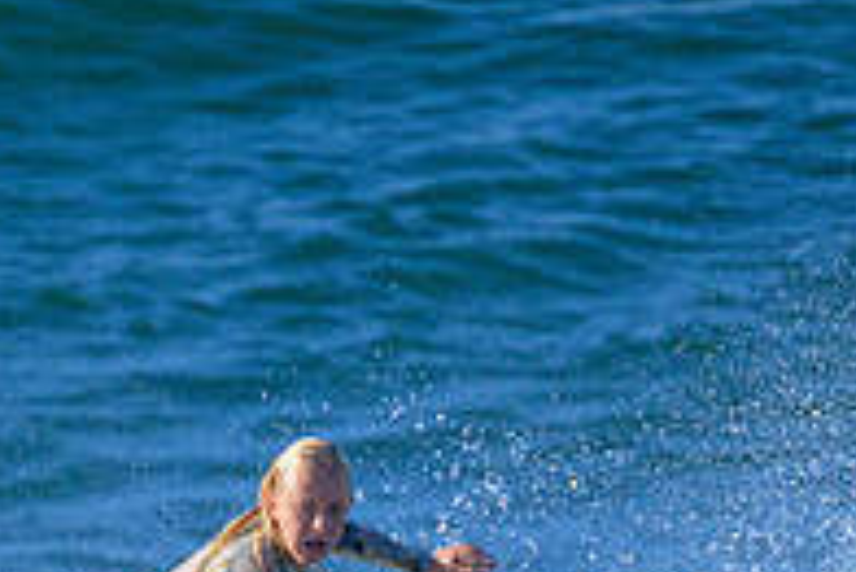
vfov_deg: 0.6
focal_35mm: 2366
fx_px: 56298
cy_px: 819
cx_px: 445
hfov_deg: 0.9
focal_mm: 800
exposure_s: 1/2000
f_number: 11
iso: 1100
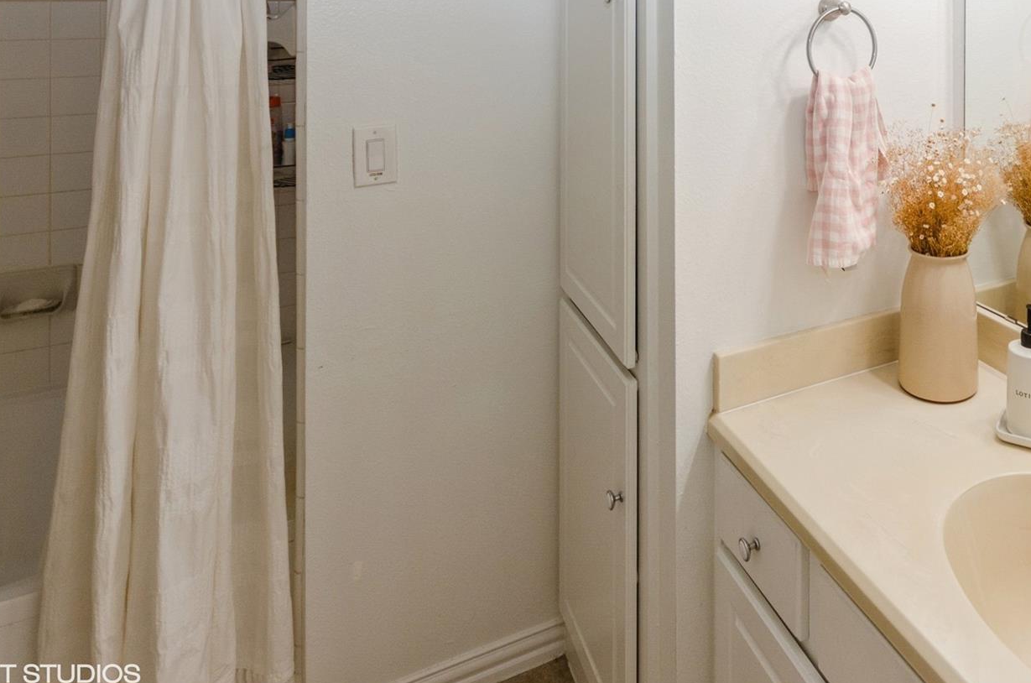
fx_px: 714
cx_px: 784
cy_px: 123
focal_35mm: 25
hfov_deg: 66.7
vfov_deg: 47.8
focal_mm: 10
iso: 200
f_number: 4.5
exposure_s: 1/80
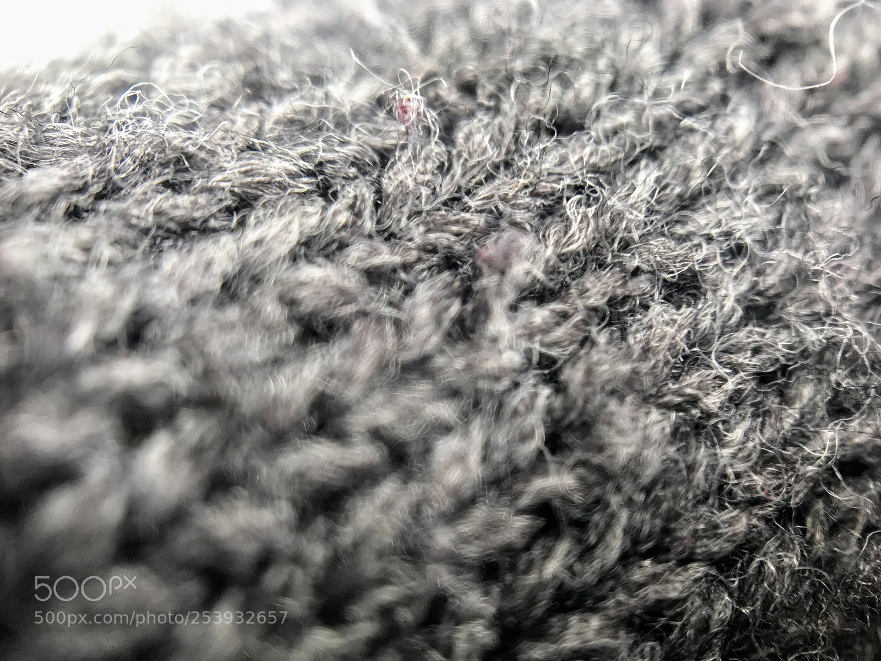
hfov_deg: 63.4
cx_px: 440
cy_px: 330
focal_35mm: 28
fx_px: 713
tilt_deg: -56.3
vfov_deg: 49.7
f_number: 1.8
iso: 32
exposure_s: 1/120
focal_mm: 3.99
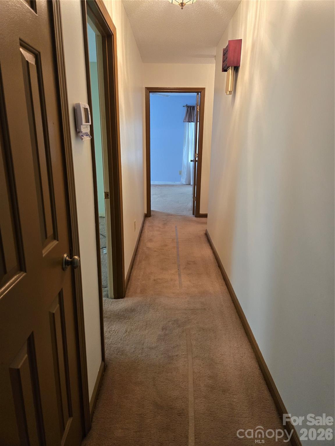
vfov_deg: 73.9
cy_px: 223
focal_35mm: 23
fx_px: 297
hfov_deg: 58.9
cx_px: 168
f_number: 1.8
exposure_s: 1/120
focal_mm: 5.4
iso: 640
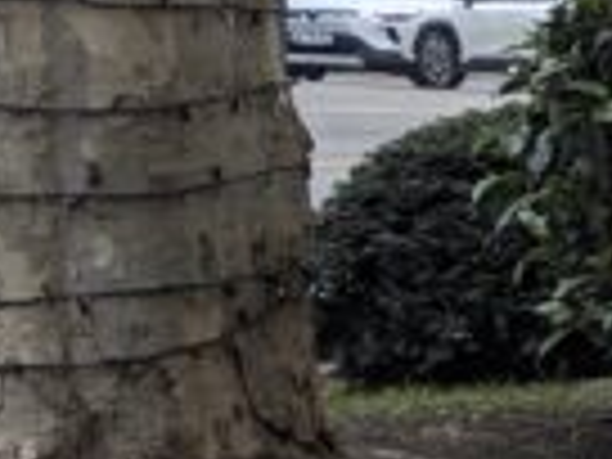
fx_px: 2404
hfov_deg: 11.2
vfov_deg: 10.8
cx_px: 1624
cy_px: 446
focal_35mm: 136
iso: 39
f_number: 1.85
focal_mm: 6.81
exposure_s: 1/158
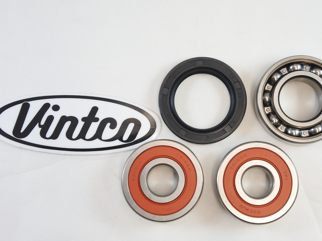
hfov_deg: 35.5
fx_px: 502
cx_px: 167
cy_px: 121
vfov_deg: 27.0
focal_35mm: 54
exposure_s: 1/125
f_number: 4.5
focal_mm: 18.4
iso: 500
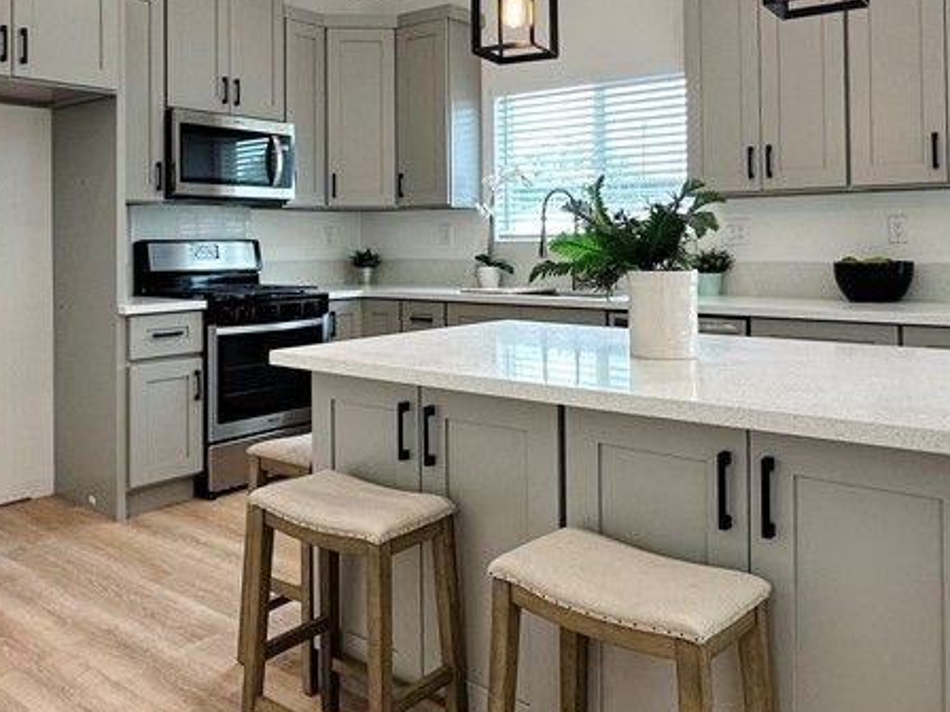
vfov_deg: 43.4
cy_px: 227
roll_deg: +0.5
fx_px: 878
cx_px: 414
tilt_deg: +0.1
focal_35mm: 32
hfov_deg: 56.6
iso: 160
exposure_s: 1/120
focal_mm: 2.22
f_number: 2.2
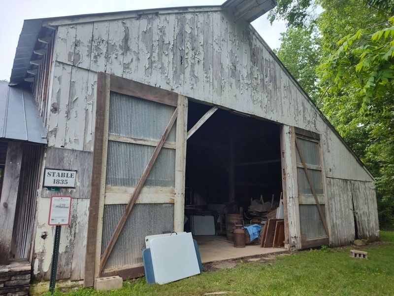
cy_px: 148
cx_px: 197
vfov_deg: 58.9
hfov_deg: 73.9
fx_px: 262
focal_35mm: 23
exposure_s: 1/520
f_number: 1.8
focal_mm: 5.56
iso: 100
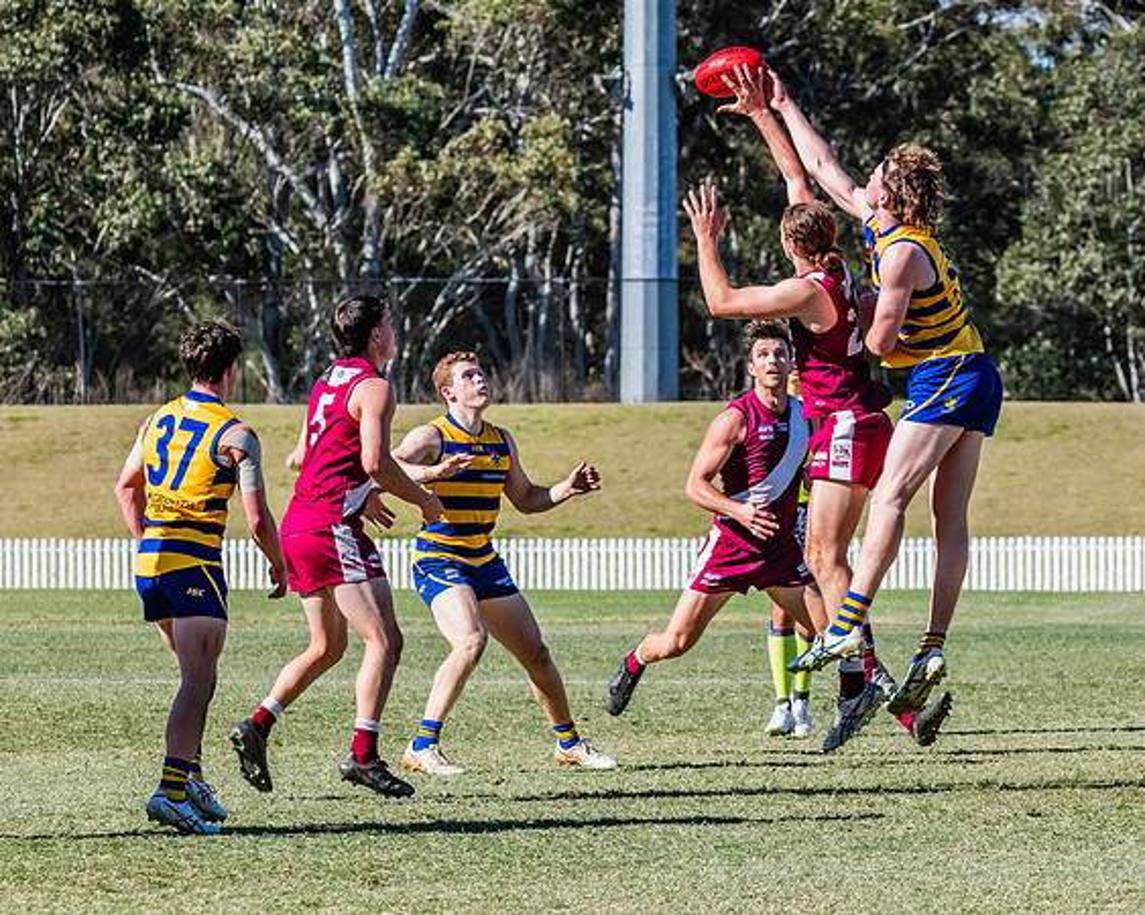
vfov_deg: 5.2
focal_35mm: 296
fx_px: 10039
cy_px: 361
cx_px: 783
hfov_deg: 6.5
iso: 800
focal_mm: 190
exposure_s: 1/1600
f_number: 9
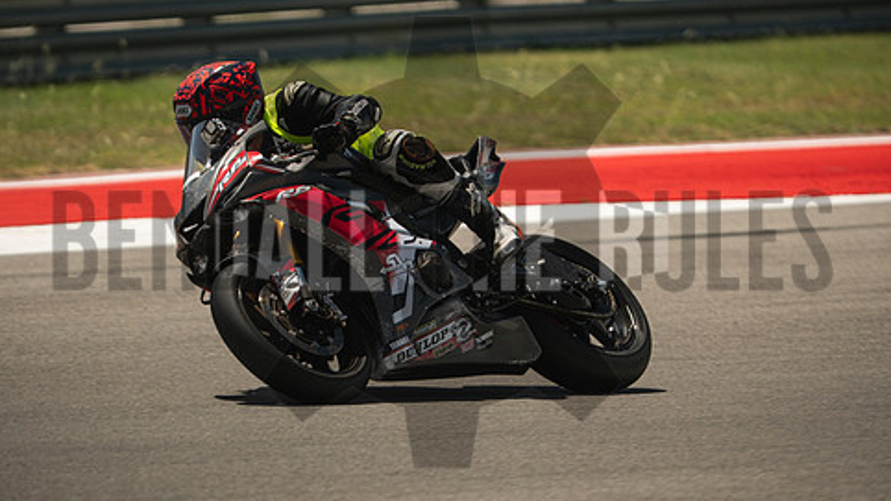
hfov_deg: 4.1
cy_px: 243
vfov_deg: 2.3
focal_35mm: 529
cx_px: 442
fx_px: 12497
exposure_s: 1/2500
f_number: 2.8
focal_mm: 280
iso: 250
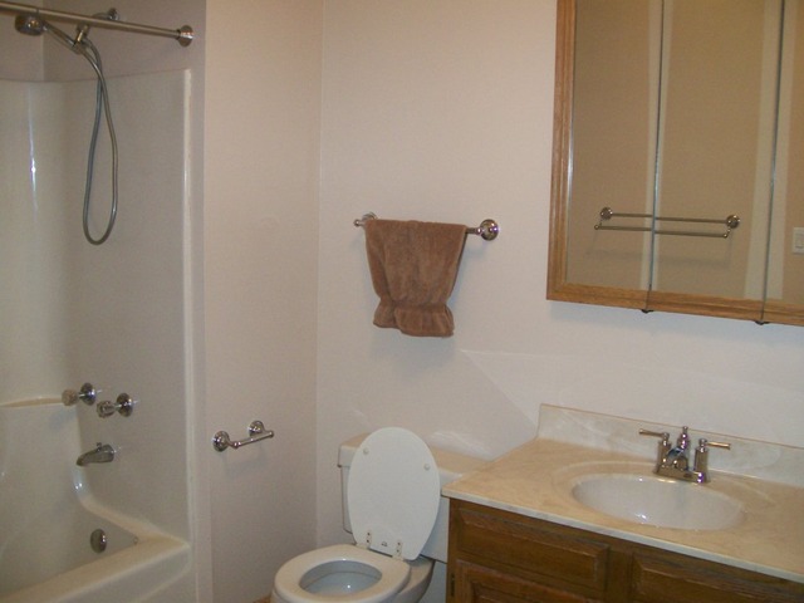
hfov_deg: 51.4
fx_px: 836
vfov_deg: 39.7
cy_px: 302
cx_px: 402
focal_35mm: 36
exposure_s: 1/64
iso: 140
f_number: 2.7
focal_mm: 6
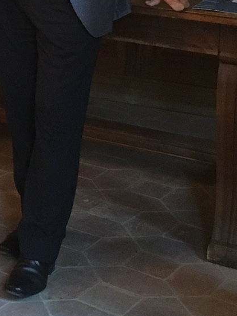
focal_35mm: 106
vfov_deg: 17.8
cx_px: -74
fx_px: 968
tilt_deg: -9.5
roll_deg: -1.3
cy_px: -40
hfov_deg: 13.4
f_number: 2.2
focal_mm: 4.15
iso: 200
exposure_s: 1/25
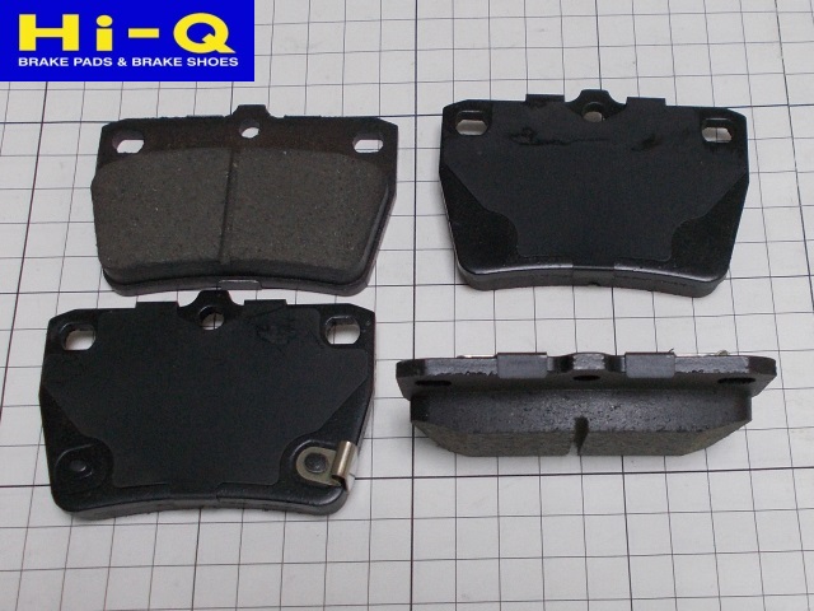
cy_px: 306
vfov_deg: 53.1
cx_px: 407
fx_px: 611
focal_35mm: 26
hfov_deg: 67.3
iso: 160
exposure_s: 1/25
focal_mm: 4.6
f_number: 3.2
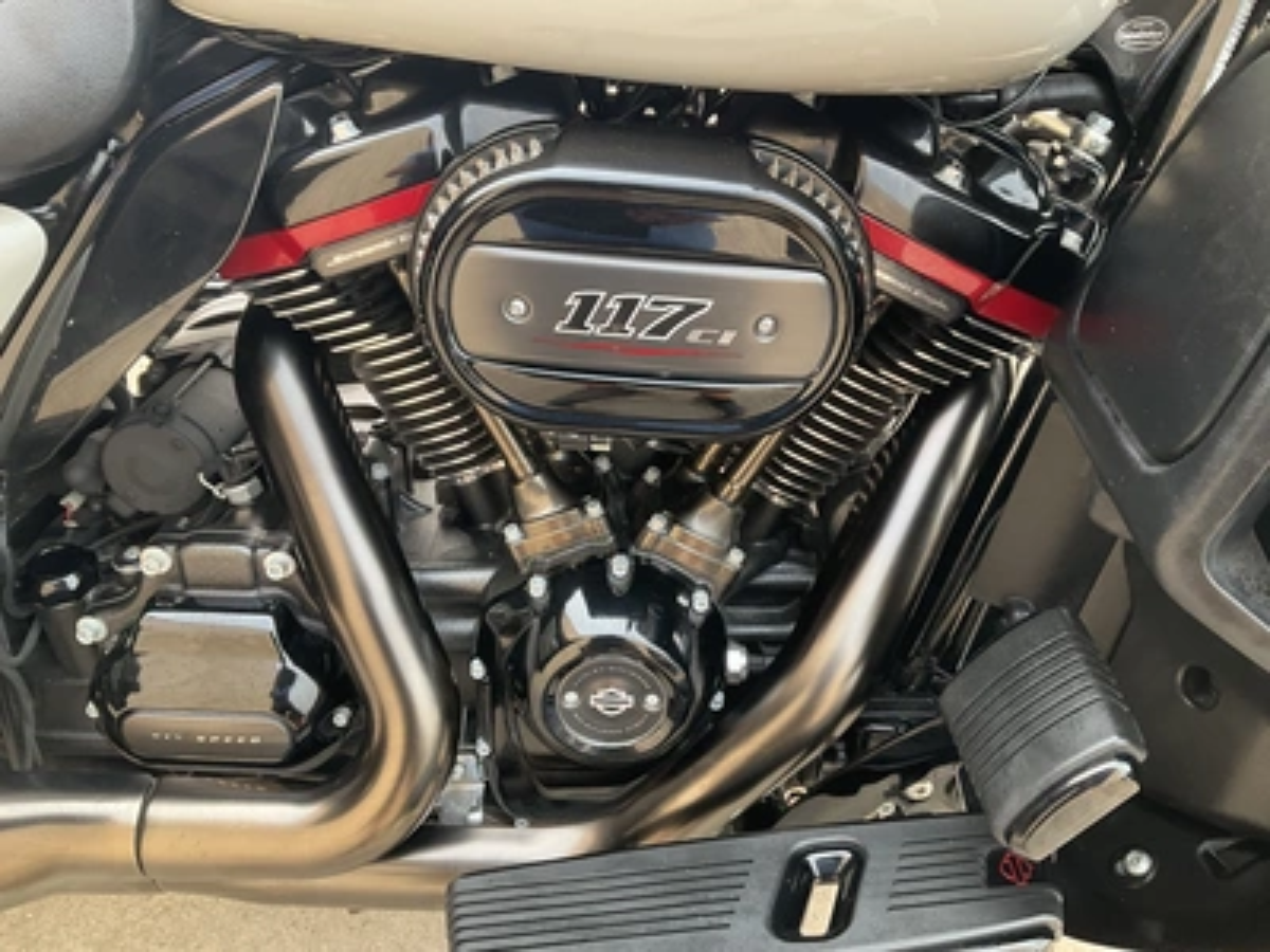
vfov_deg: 48.2
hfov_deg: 61.7
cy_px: 476
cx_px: 635
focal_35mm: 29
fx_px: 1064
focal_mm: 3
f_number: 1.8
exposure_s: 1/122
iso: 40
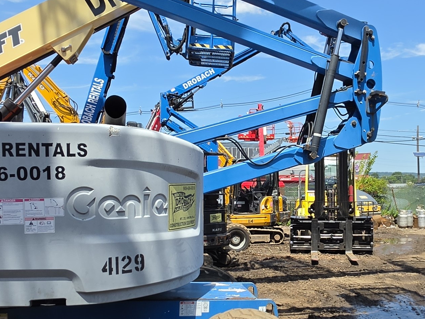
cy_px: 191
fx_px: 503
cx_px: 277
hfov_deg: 45.2
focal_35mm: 41
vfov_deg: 35.0
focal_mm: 2.2
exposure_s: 1/1290
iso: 32
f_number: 1.9
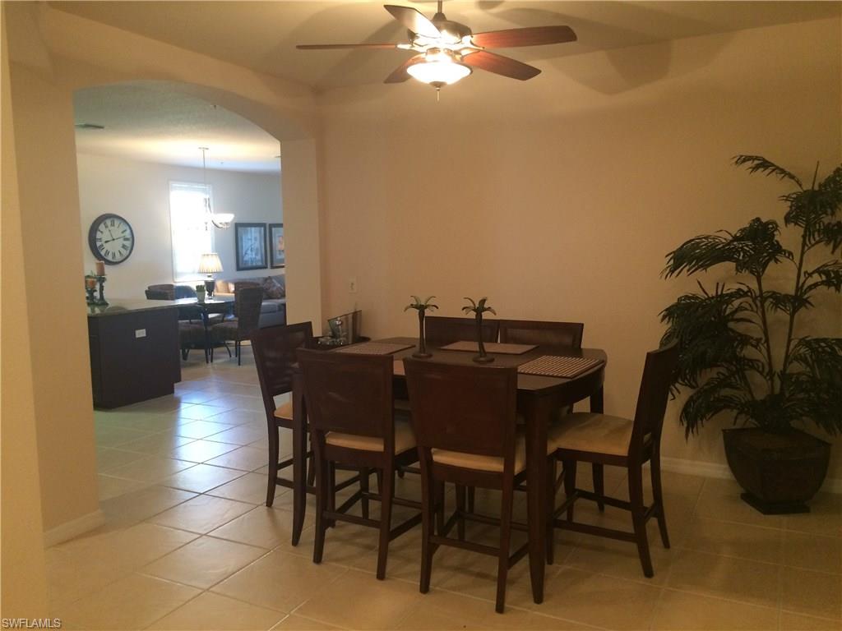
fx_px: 705
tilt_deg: -7.8
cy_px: 316
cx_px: 421
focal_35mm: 29
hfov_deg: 61.7
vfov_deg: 48.2
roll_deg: +1.4
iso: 200
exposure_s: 1/30
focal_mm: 4.15
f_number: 2.2
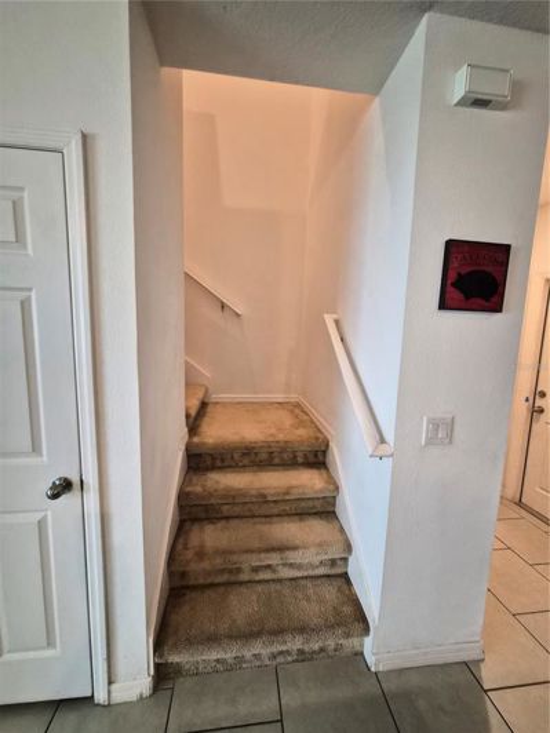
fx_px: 275
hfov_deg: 89.9
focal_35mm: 13
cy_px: 366
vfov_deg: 106.2
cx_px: 275
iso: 500
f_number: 2.2
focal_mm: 1.7
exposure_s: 1/60
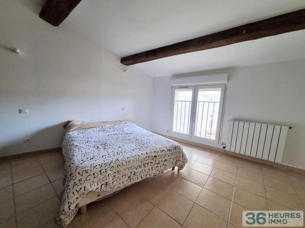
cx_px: 152
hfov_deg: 106.2
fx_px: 115
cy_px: 114
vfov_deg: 89.9
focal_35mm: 13
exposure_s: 1/50
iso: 160
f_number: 2.2
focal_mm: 1.74
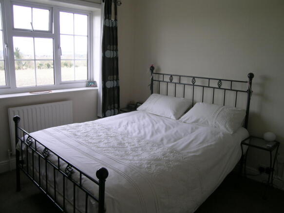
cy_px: 106
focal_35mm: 28
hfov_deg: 63.5
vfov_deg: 49.7
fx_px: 230
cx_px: 142
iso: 50
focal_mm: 5.8
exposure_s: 1/57.2
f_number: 3.5
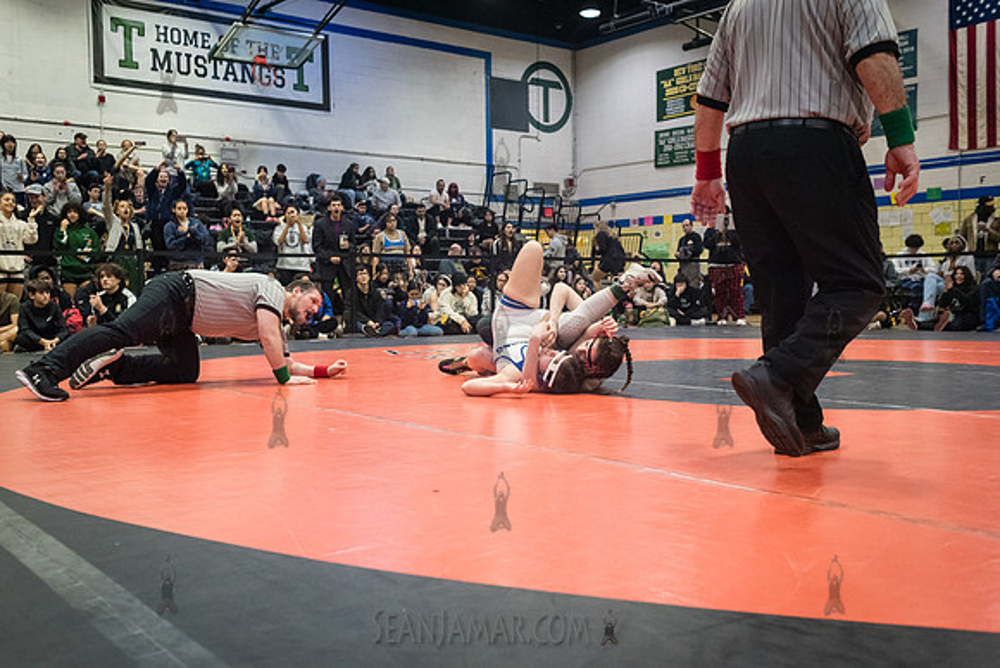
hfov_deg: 54.4
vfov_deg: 37.9
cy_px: 334
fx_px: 972
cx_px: 500
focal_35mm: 35
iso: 8000
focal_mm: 35
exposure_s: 1/400
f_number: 4
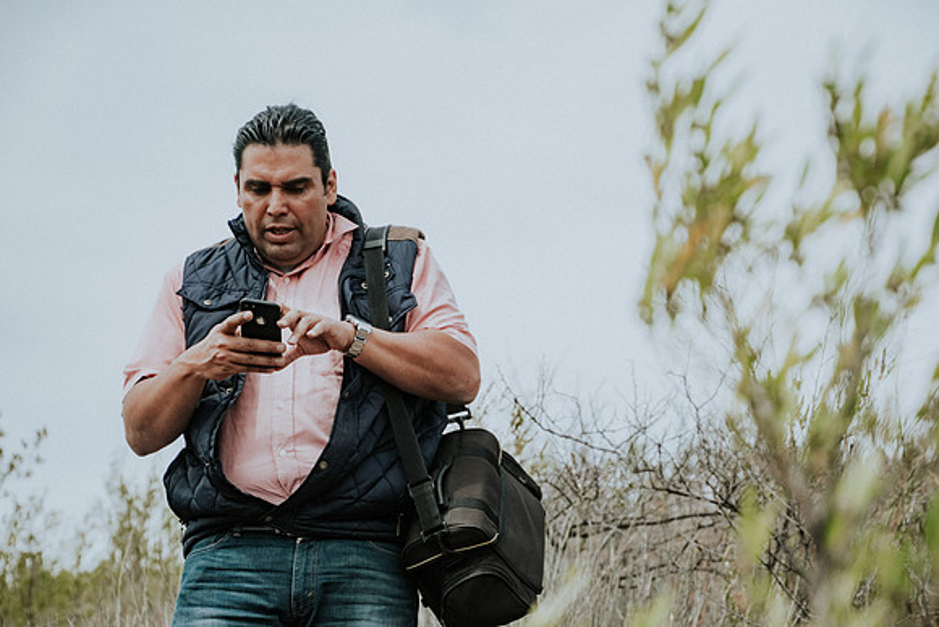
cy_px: 314
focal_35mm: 117
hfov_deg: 17.5
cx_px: 470
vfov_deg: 11.7
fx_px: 3052
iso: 250
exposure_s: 1/2000
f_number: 5.3
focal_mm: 78
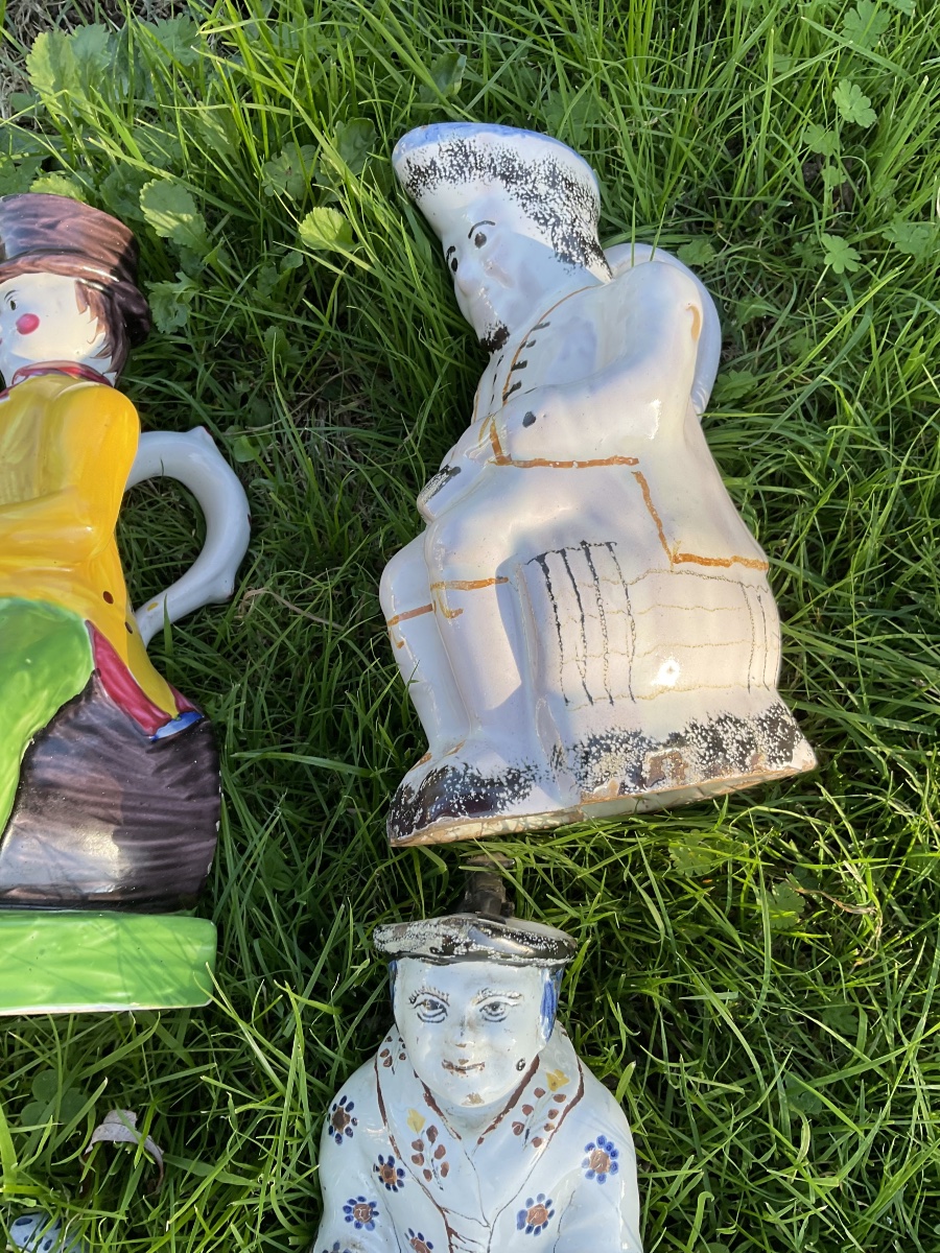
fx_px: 1050
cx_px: 470
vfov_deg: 61.7
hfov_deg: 48.2
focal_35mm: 29
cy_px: 626
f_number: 1.8
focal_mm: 3
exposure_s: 1/163
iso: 16
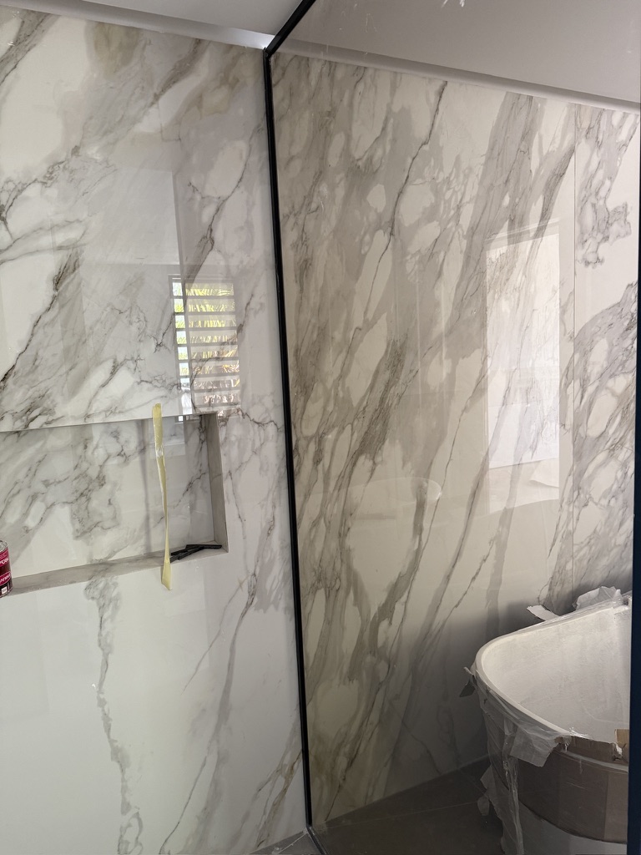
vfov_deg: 71.6
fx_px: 593
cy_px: 428
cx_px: 320
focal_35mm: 24
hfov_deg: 56.8
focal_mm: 6.76
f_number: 1.78
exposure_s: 1/60
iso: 250
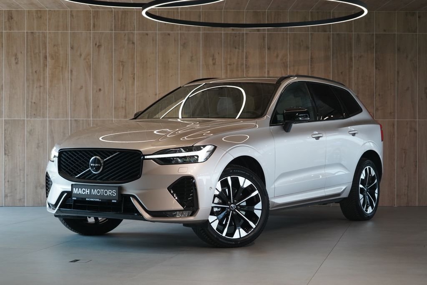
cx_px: 214
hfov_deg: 29.2
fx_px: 818
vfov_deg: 19.7
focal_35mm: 69
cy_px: 142
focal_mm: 69
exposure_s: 1/160
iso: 2000
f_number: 5.6
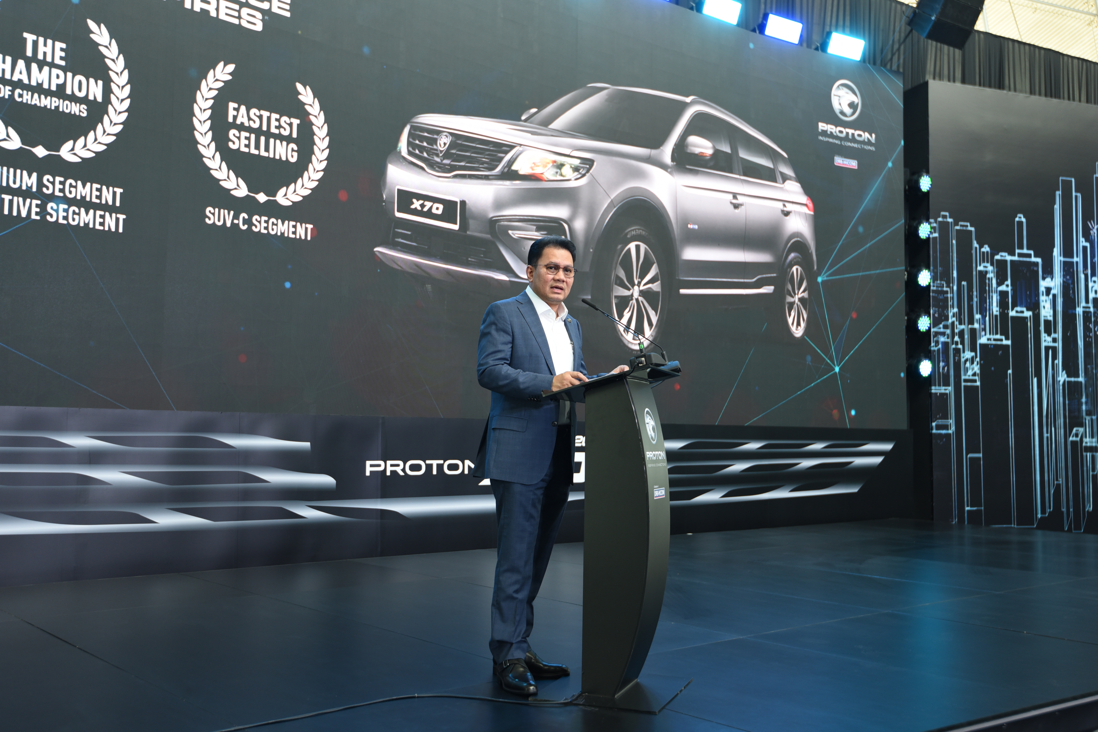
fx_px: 1067
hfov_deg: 54.4
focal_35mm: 35
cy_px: 366
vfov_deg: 37.9
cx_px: 549
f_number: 4
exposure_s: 1/200
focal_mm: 35
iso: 640
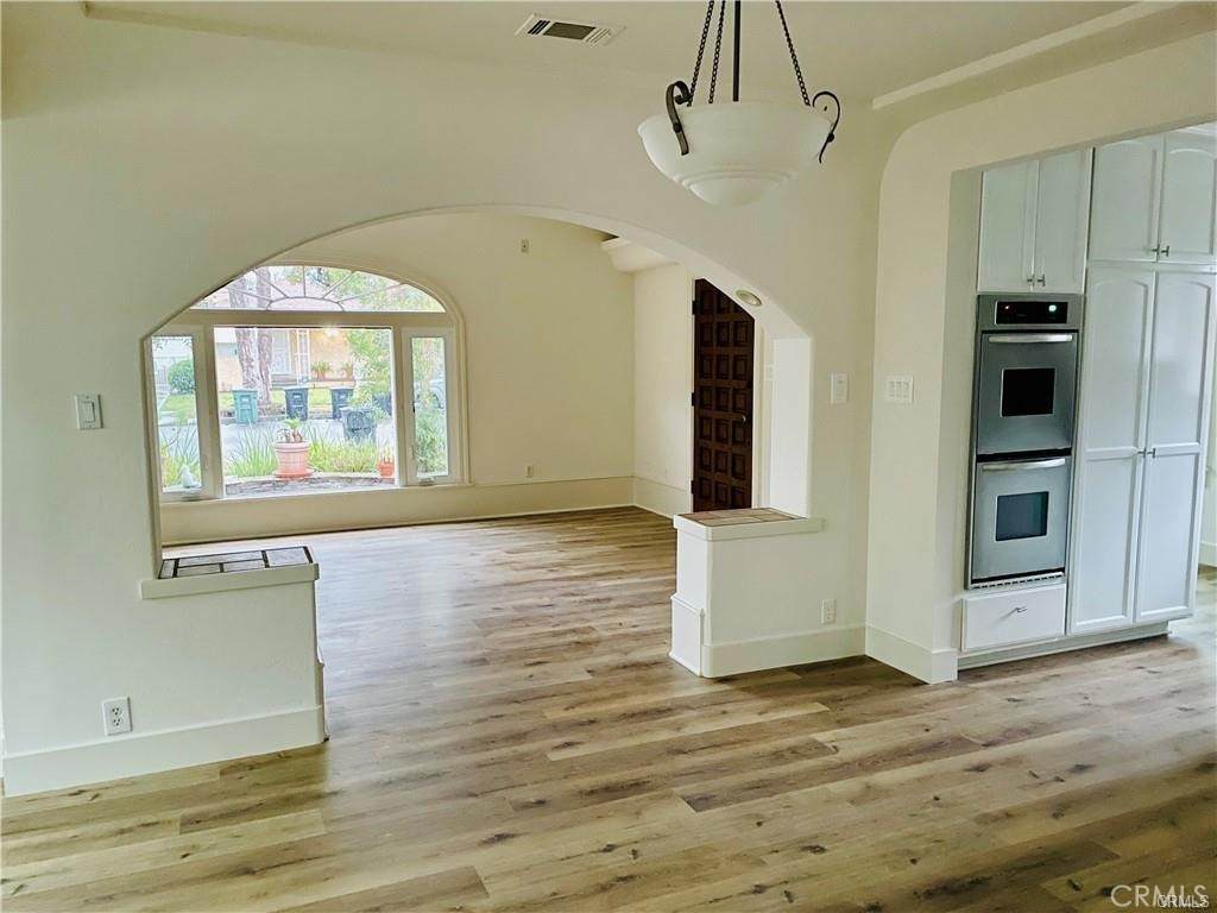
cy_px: 456
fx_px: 914
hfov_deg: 67.3
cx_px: 608
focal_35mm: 26
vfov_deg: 53.1
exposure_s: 1/20
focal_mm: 4.2
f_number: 1.6
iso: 1000
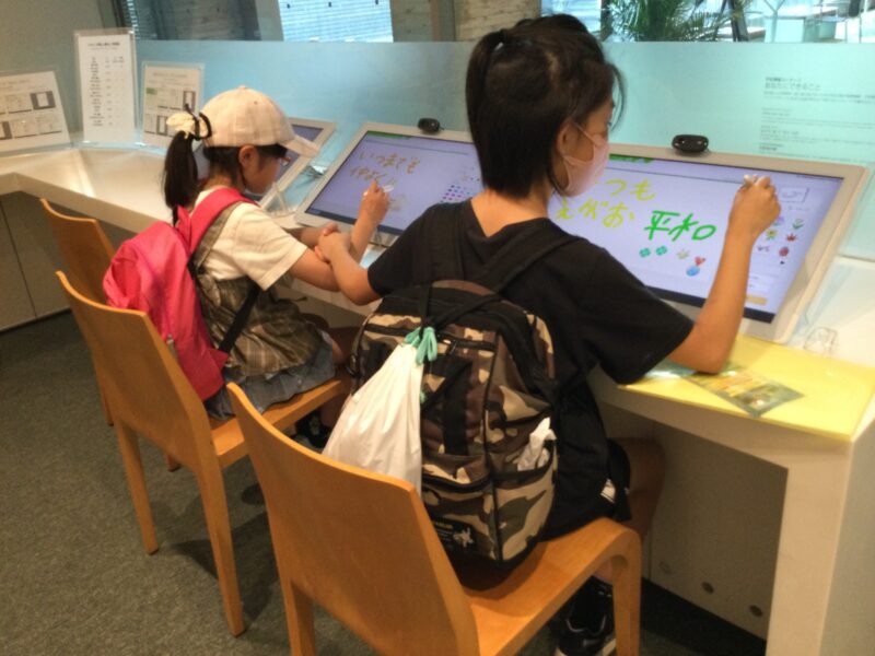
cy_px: 328
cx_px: 438
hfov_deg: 58.4
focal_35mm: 31
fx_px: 784
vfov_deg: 45.4
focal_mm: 3.3
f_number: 2.4
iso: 125
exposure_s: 1/30
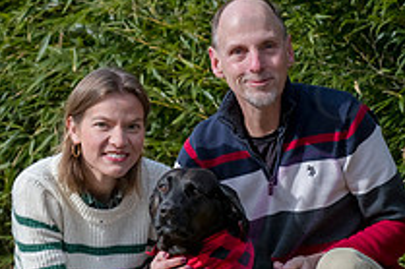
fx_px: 3125
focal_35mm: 278
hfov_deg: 7.4
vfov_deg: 4.9
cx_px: 182
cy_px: 191
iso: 400
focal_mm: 100
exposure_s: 1/1000
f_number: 6.3
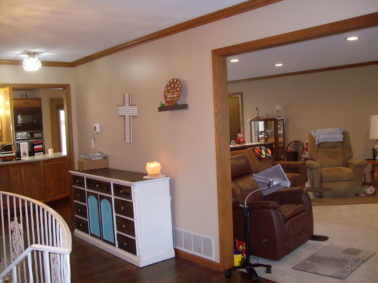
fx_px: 382
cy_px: 142
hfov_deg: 52.6
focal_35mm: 35
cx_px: 189
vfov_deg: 40.7
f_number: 2.8
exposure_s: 1/40
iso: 308
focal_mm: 5.8
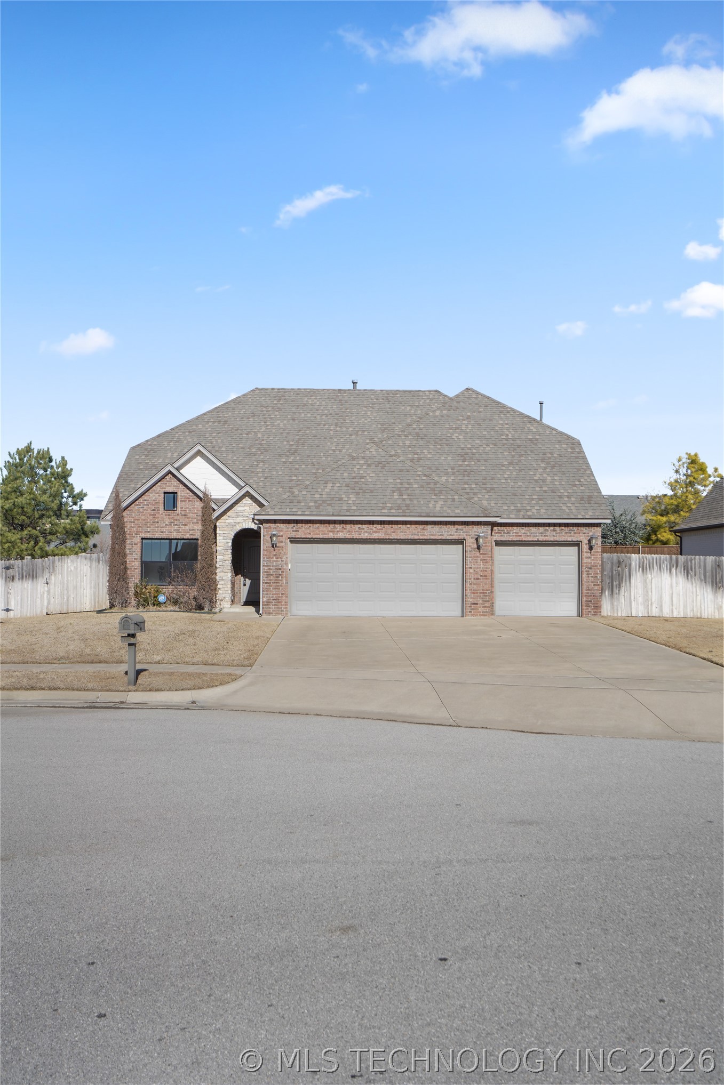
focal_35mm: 29
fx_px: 875
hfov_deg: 45.0
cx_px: 362
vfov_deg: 63.7
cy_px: 542
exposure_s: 1/500
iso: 320
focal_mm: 29
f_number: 8
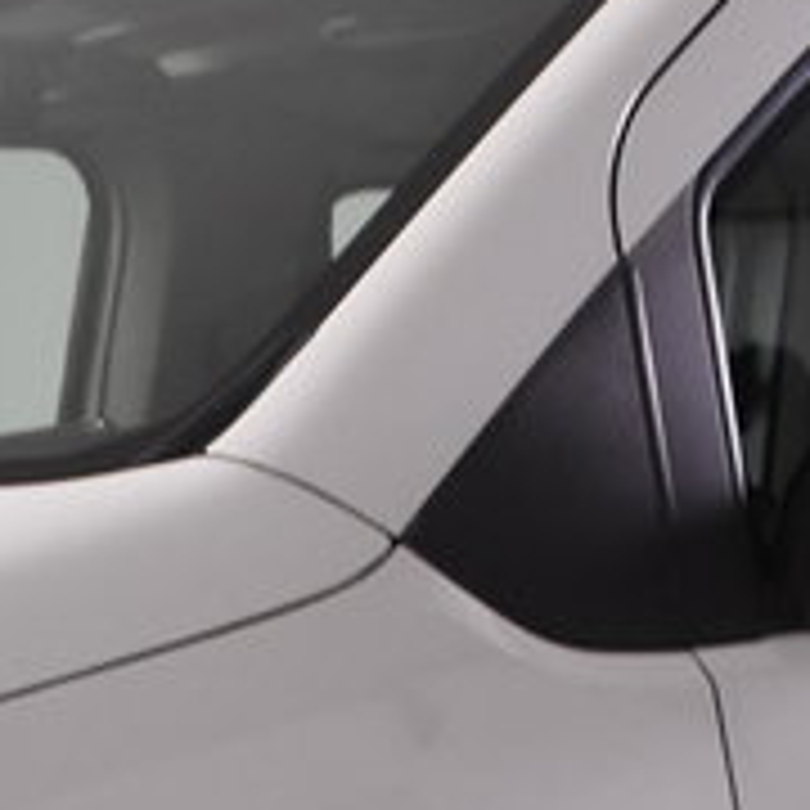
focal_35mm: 199
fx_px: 5268
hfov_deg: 8.7
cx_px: -4
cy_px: 1132
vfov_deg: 8.6
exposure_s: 1/100
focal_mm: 22
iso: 1600
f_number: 5
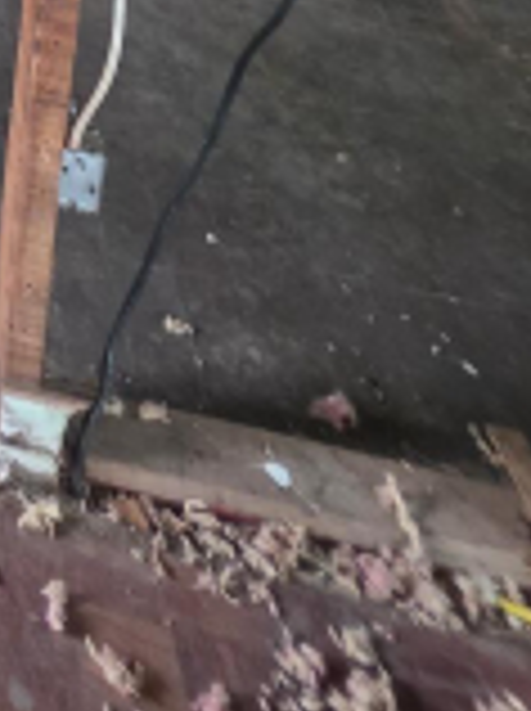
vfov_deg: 20.9
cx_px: -472
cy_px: -619
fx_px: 1128
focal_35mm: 55
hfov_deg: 18.9
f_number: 1.9
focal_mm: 2.2
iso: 400
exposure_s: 1/60
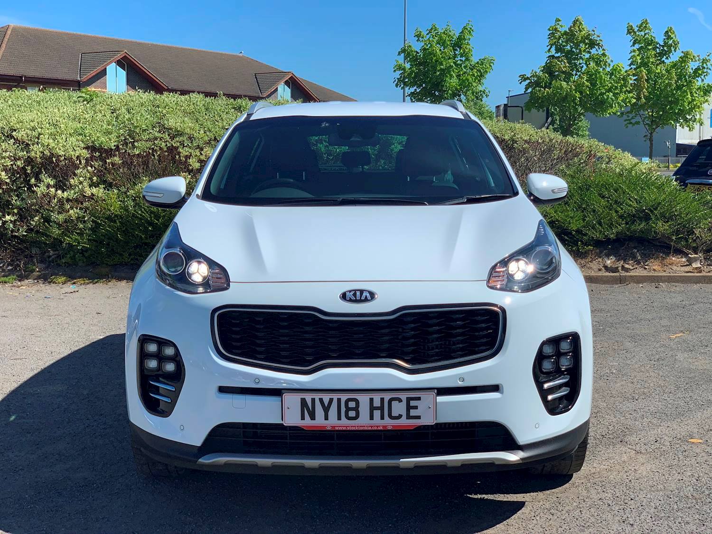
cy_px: 267
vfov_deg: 28.0
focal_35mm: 52
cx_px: 356
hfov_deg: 36.8
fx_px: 1070
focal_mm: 6
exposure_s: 1/1712
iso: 16
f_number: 2.4
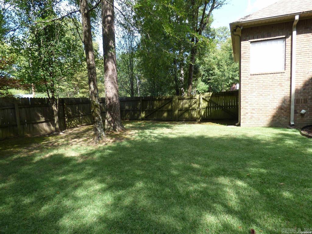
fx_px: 180
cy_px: 117
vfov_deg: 66.0
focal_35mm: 20
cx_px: 156
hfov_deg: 81.7
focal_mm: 3.58
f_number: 2.8
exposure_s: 1/320
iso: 100
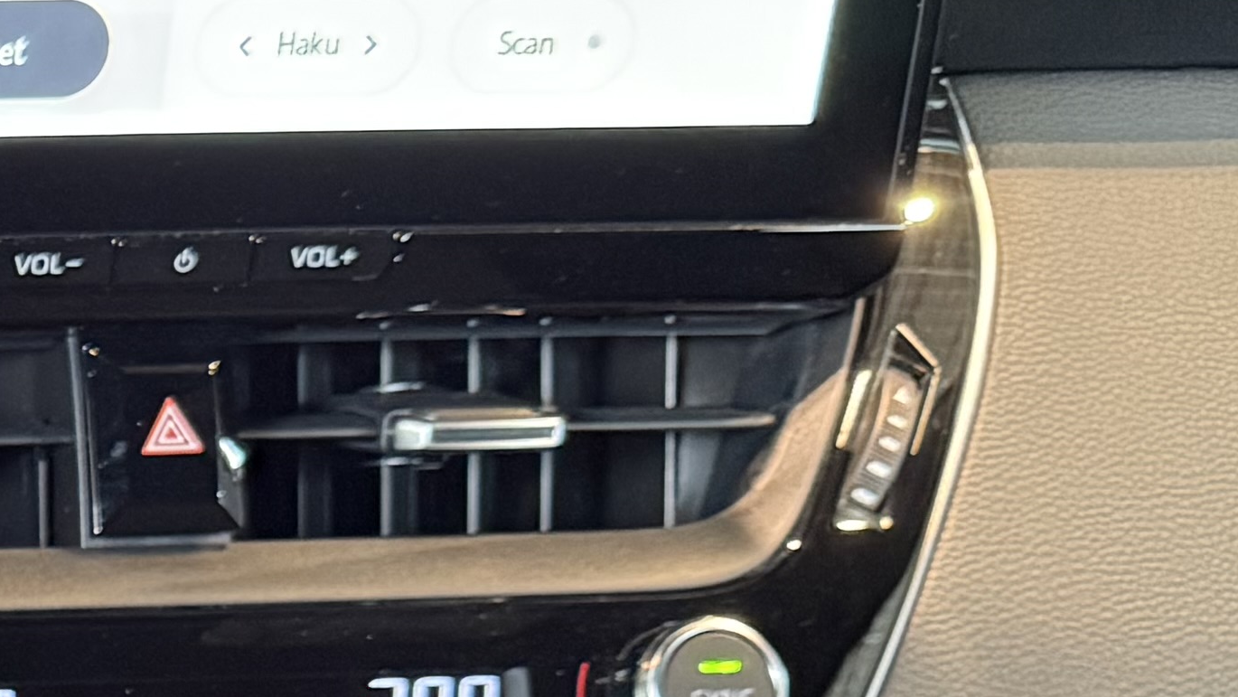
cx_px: -1080
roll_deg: -0.9
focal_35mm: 109
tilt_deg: -31.7
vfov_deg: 10.8
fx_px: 3579
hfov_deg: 16.1
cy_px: 1016
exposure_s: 1/50
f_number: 1.78
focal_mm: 6.76
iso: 400
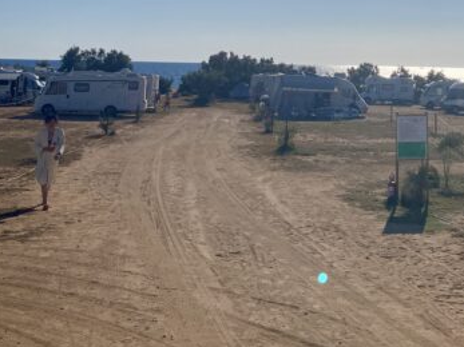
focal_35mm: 62
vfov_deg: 22.8
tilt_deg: +3.6
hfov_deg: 30.4
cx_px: 377
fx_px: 831
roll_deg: -2.5
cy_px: 9
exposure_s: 1/12048
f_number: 1.8
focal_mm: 3.99
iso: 25
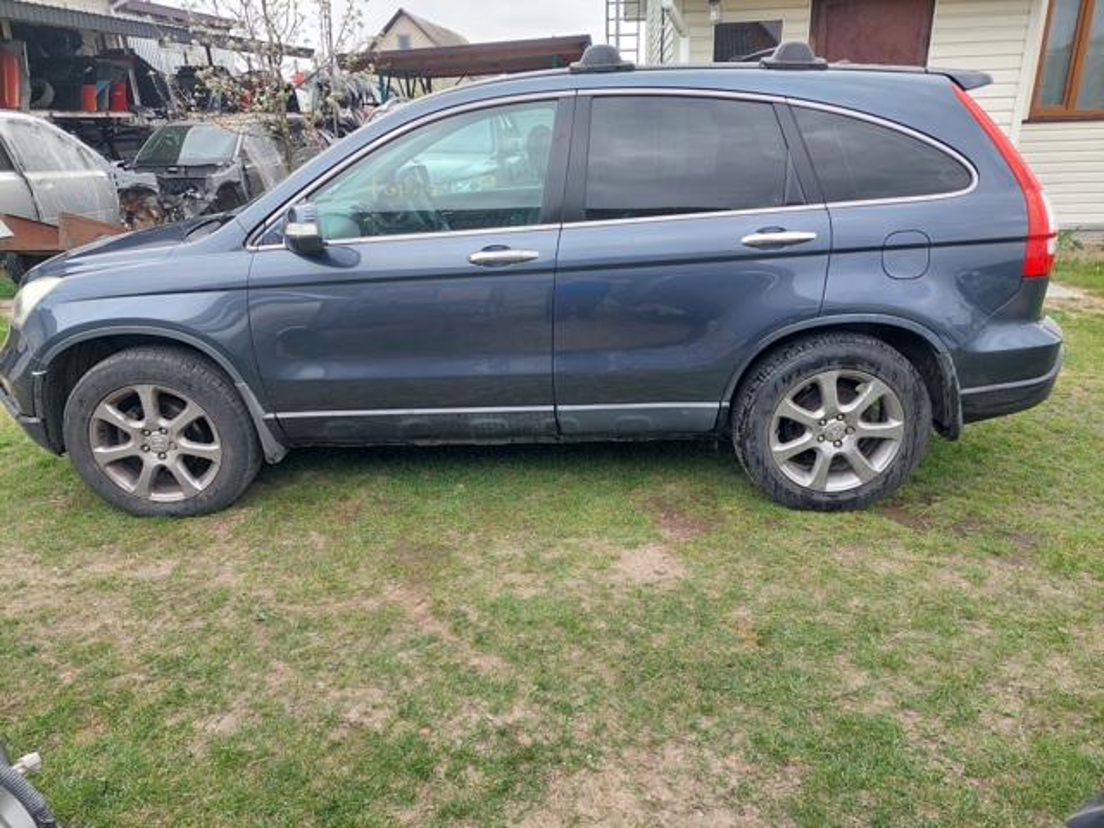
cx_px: 552
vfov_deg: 56.8
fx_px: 765
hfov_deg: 71.6
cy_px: 414
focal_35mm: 24
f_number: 1.8
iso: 40
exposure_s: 1/187
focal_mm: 5.23
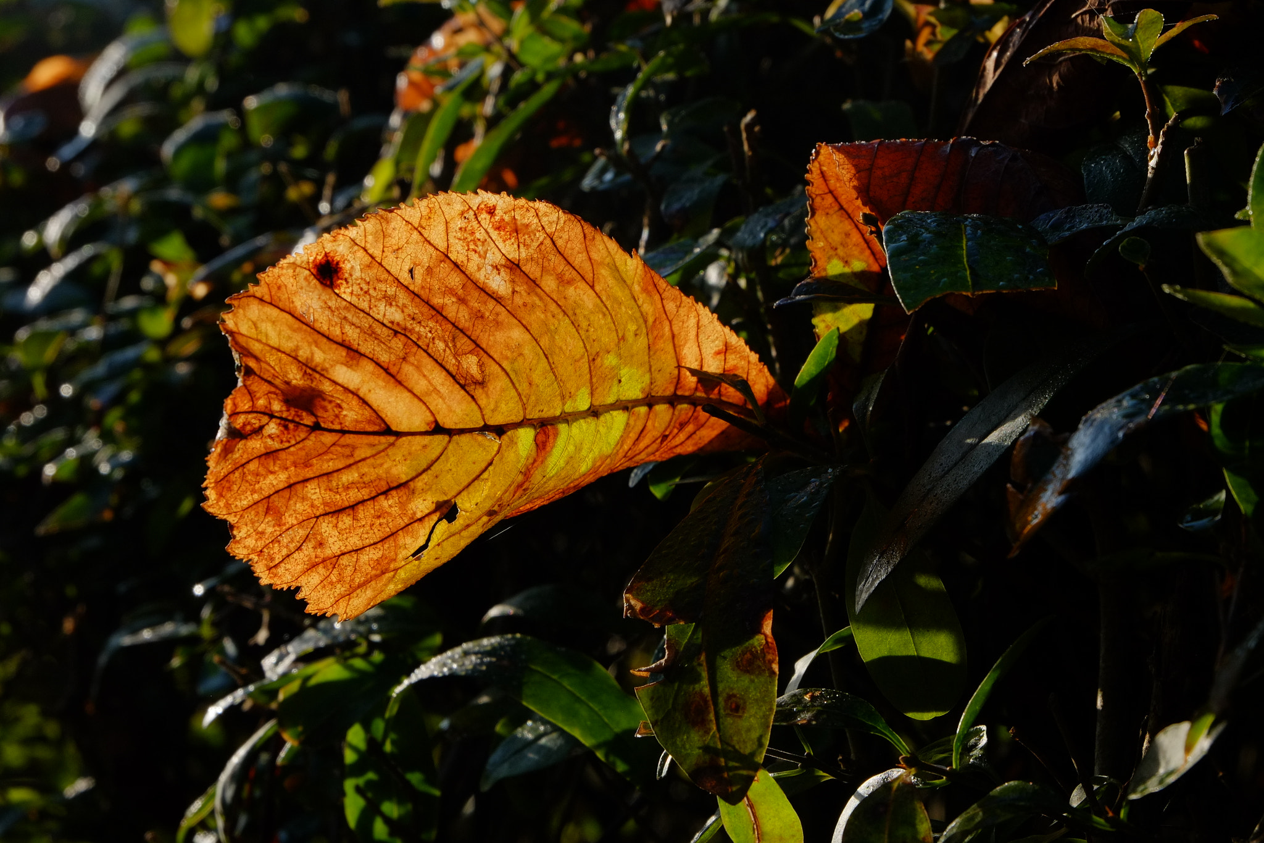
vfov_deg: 18.2
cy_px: 422
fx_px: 2633
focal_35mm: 75
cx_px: 632
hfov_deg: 27.0
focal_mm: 50
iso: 400
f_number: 11
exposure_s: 1/280
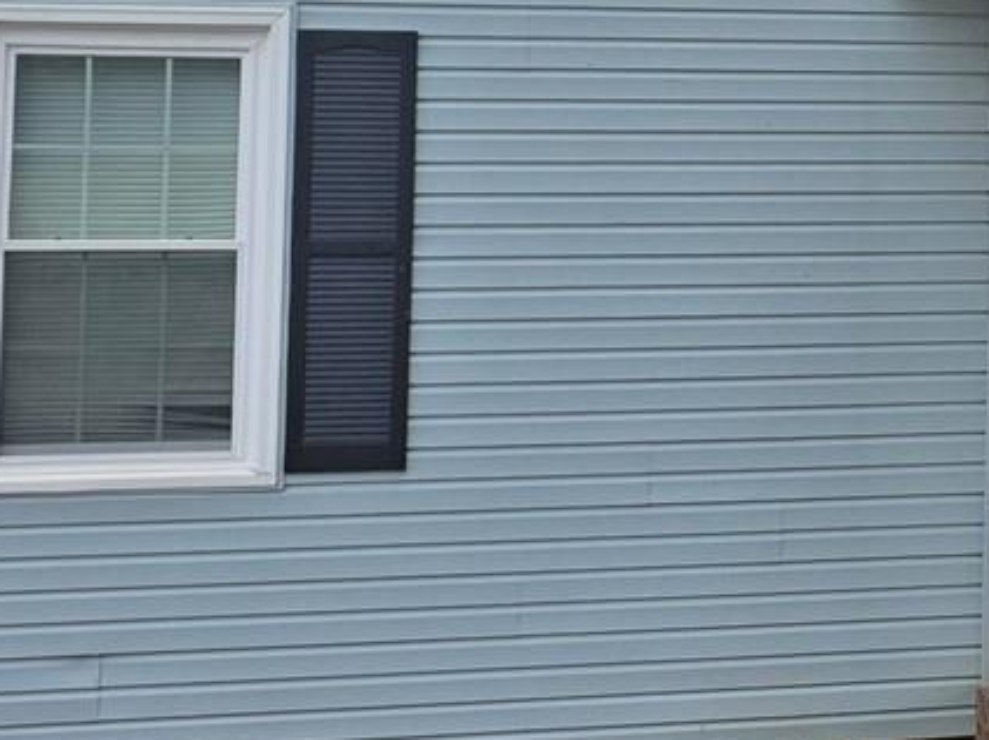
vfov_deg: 13.1
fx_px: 3197
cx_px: 1565
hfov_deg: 15.9
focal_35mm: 112
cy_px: 21
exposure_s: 1/3657
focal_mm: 6.3
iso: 80
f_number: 1.7
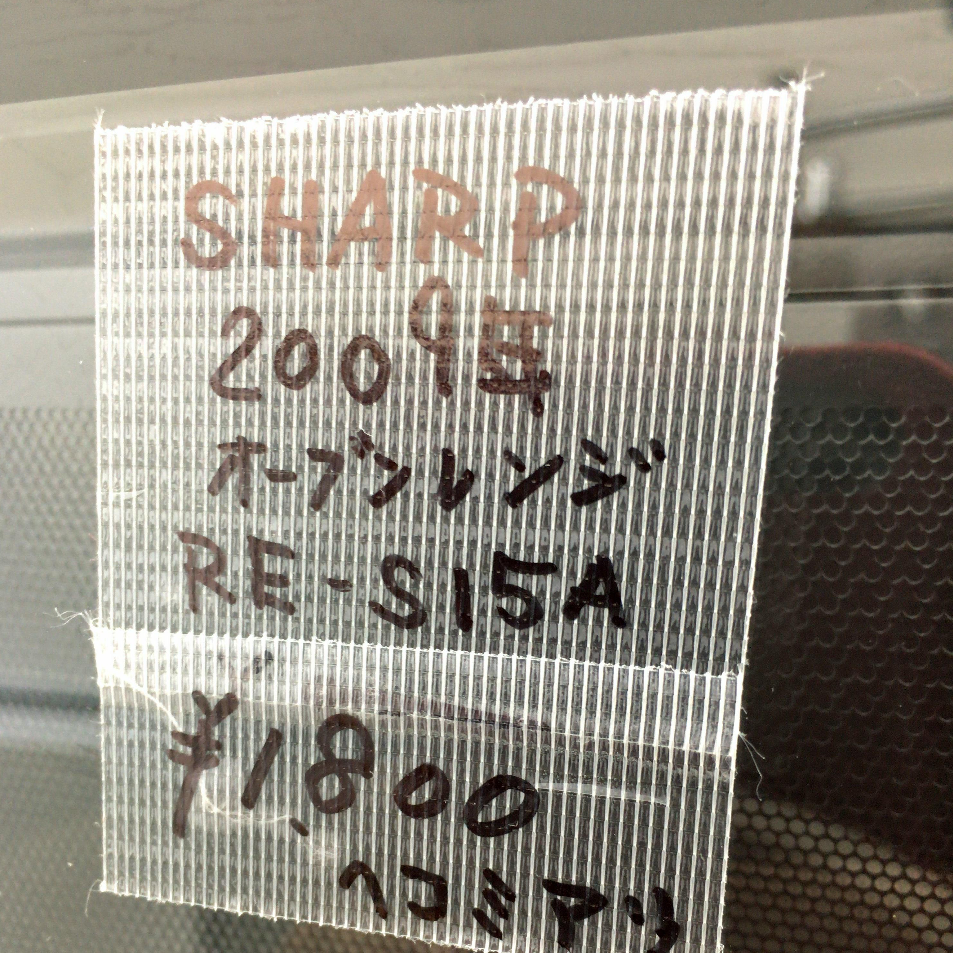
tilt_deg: -9.3
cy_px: 644
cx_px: 467
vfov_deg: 46.4
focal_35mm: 35
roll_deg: -1.1
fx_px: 1090
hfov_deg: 47.2
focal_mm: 4.2
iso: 250
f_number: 2.2
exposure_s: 1/30
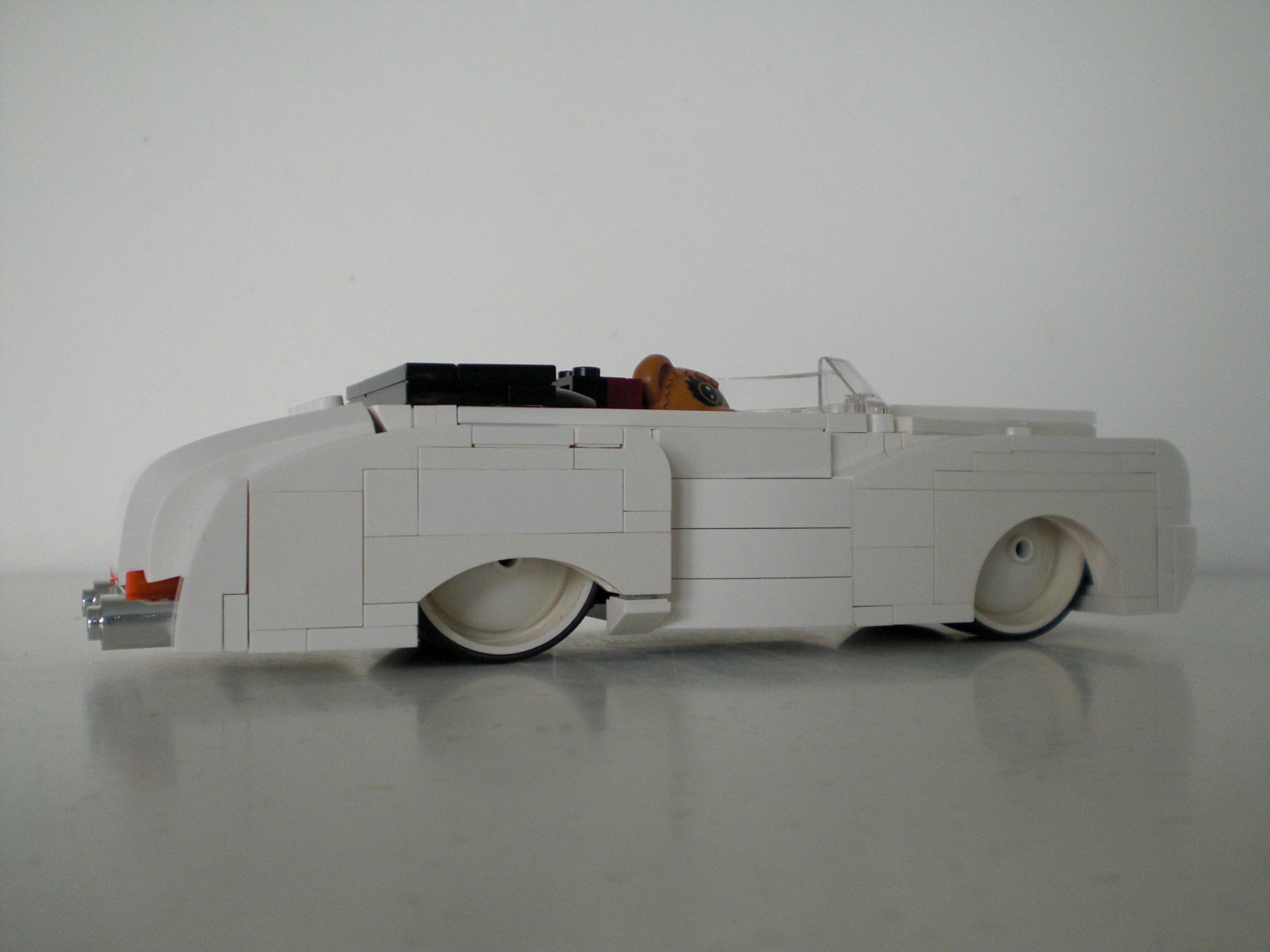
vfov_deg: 37.7
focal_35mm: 38
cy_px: 476
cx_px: 635
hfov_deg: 49.0
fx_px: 1394
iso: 200
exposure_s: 1/40
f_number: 3.1
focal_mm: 6.3
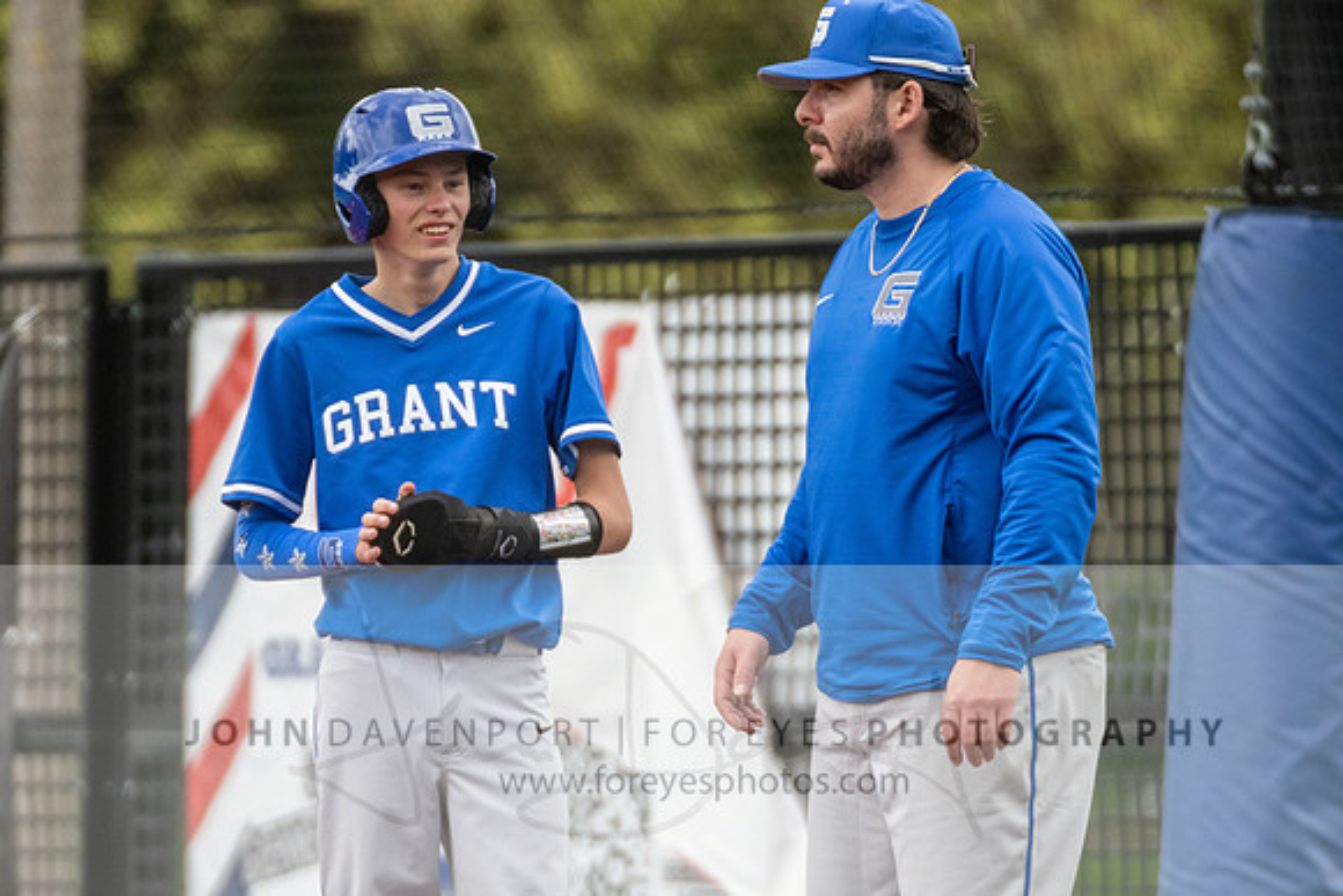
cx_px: 462
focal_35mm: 734
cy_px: 588
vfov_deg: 1.9
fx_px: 27403
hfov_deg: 2.8
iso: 2500
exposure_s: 1/1000
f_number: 5.6
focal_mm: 560
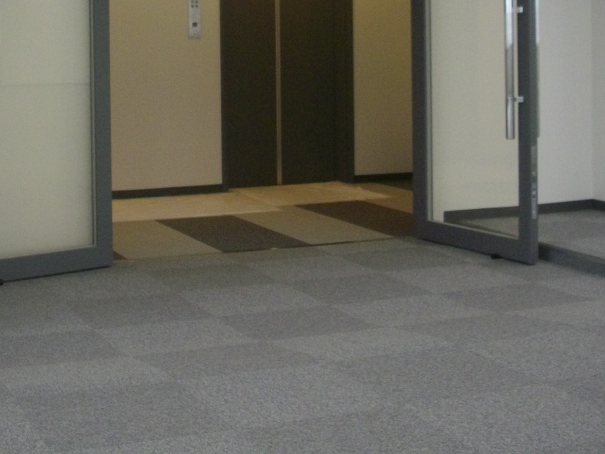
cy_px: 33
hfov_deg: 28.1
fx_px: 1206
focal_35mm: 69
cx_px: 238
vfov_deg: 20.8
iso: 200
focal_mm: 6.2
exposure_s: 1/100
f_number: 2.8
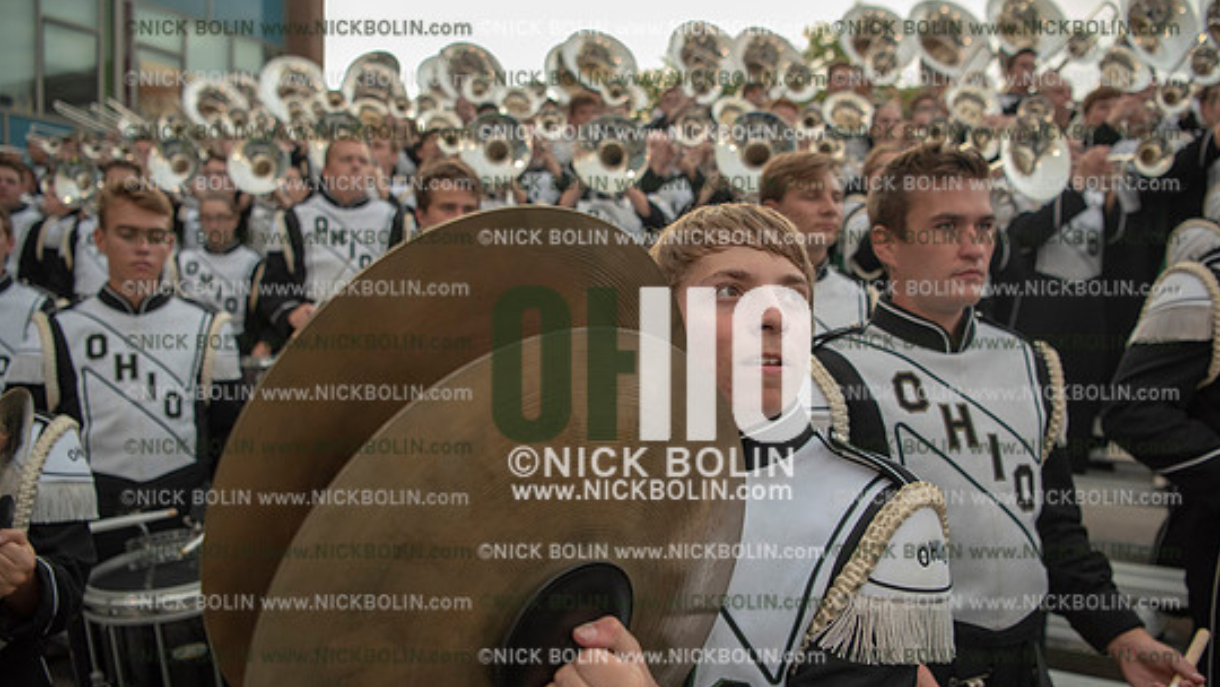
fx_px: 874
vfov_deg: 42.8
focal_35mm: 27
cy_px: 394
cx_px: 651
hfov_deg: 69.8
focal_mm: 24
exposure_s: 1/800
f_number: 3.2
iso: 800
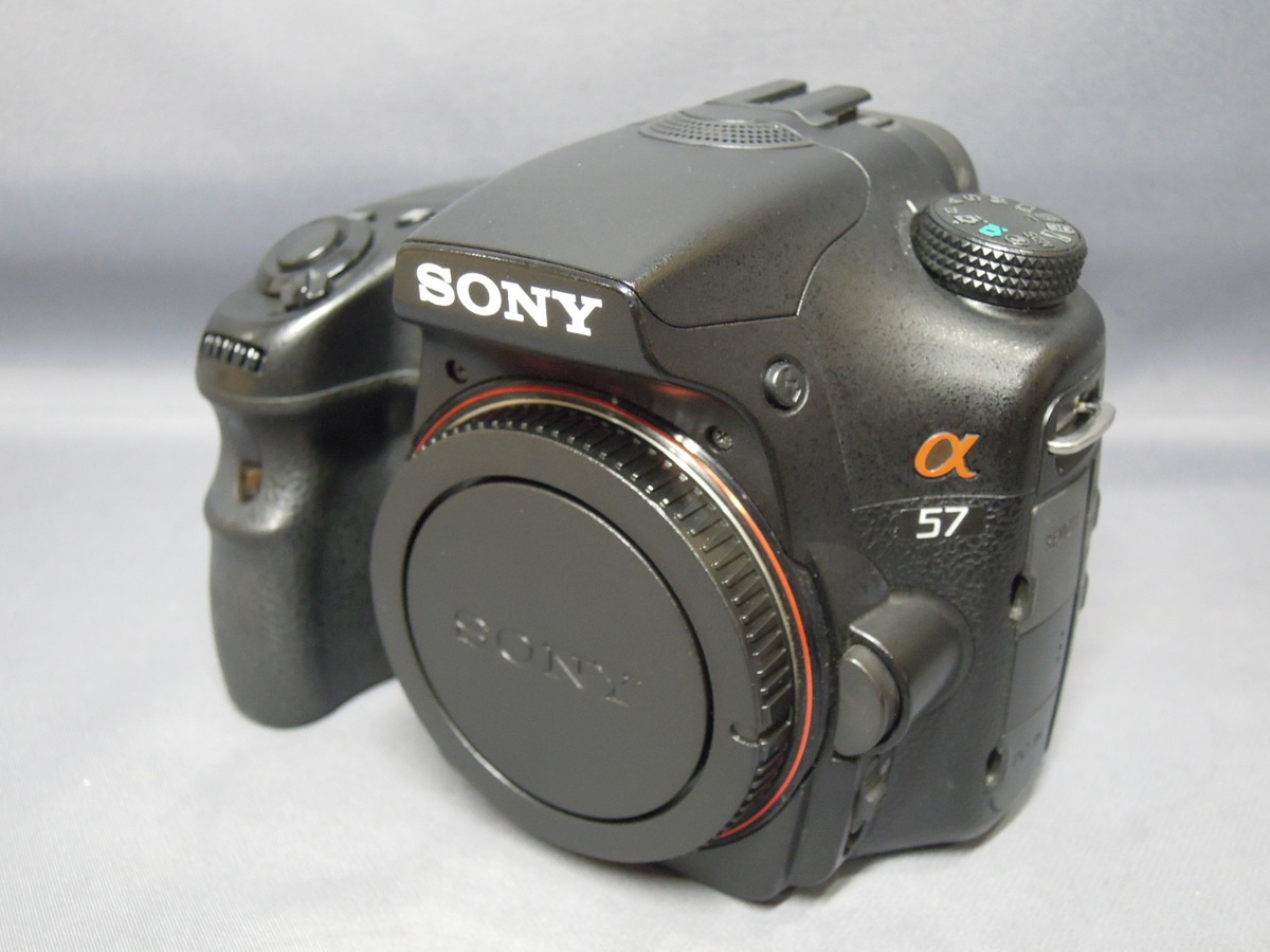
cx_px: 635
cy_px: 476
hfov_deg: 46.8
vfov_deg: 36.0
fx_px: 1468
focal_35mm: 40
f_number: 2.6
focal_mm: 7.2
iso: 800
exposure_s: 1/50
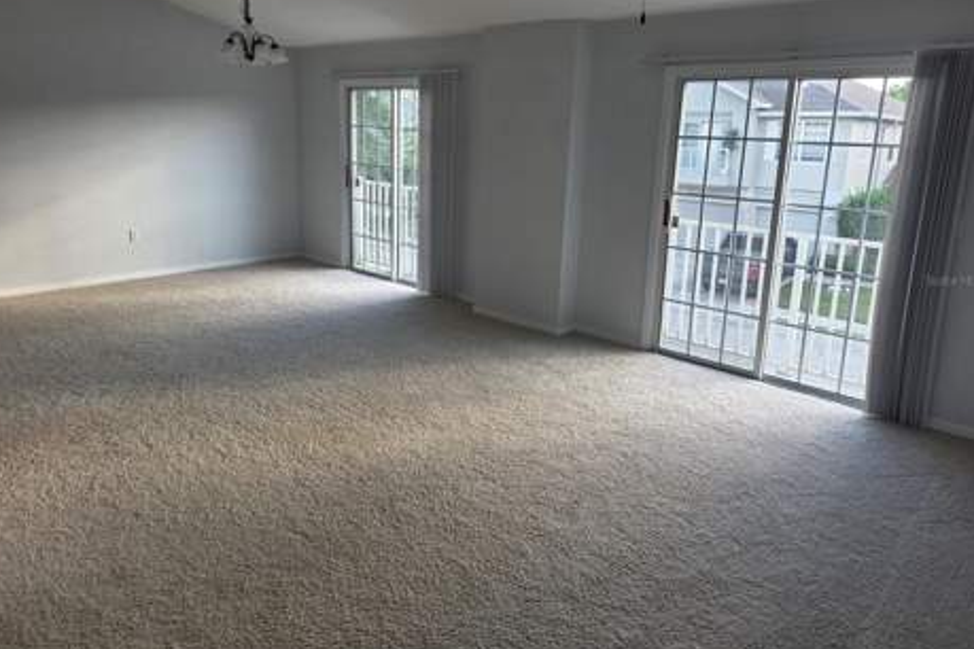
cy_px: 280
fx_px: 676
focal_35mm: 25
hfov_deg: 71.5
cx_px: 475
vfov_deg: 51.1
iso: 64
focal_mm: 6.3
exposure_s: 1/180
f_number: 1.7
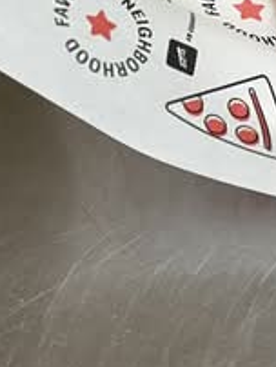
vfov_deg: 7.0
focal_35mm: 279
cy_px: -179
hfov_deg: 5.3
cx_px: 450
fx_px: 2960
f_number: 2.8
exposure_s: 1/120
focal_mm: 9
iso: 200
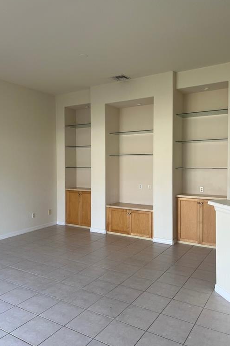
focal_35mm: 28
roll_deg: -1.0
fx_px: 269
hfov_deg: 46.4
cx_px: 115
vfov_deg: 65.5
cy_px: 173
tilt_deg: -1.9
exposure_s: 1/121
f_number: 1.5
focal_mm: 5.7
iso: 64
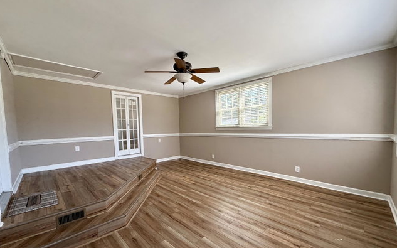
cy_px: 138
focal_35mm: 15
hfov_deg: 101.5
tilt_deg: -2.8
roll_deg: +1.5
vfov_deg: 74.5
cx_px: 198
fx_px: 162
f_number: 2.2
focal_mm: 2.22
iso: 64
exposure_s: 1/99
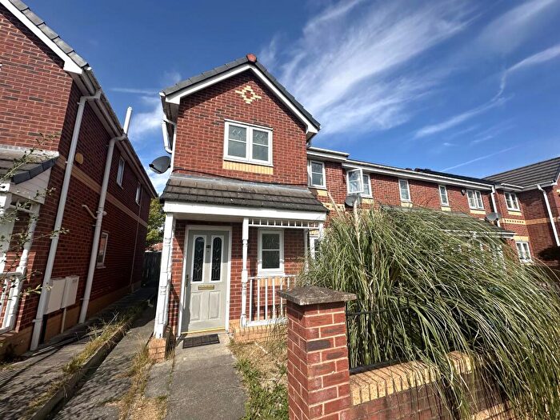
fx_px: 226
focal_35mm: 14
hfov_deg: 102.1
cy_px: 210
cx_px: 280
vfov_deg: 85.7
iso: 50
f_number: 2.2
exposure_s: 1/2500
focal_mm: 2.22
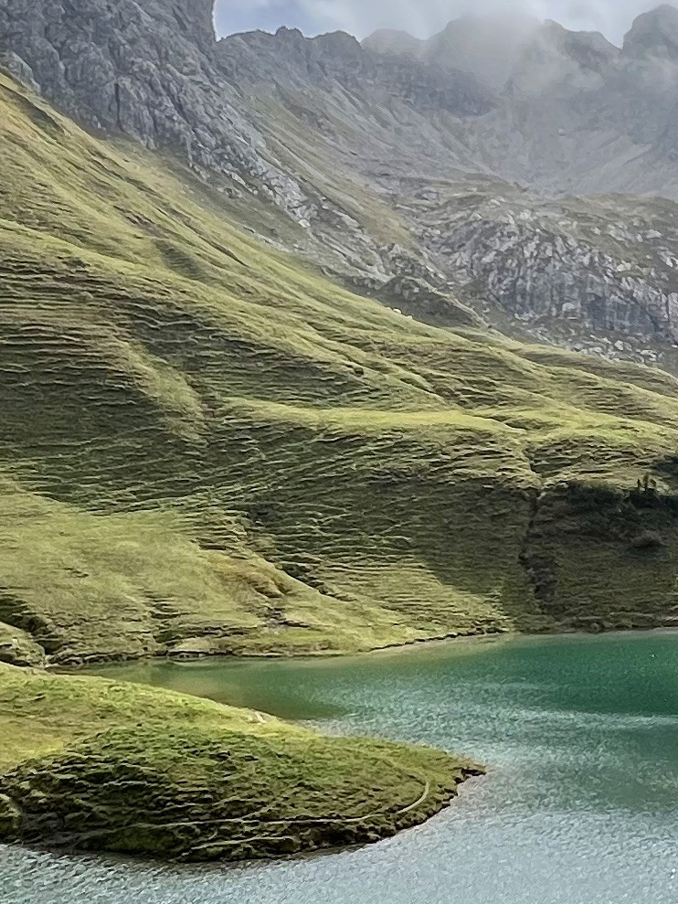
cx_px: 945
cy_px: 507
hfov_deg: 23.4
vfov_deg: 36.1
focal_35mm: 53
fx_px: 1384
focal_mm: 1.57
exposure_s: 1/1754
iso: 32
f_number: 1.8
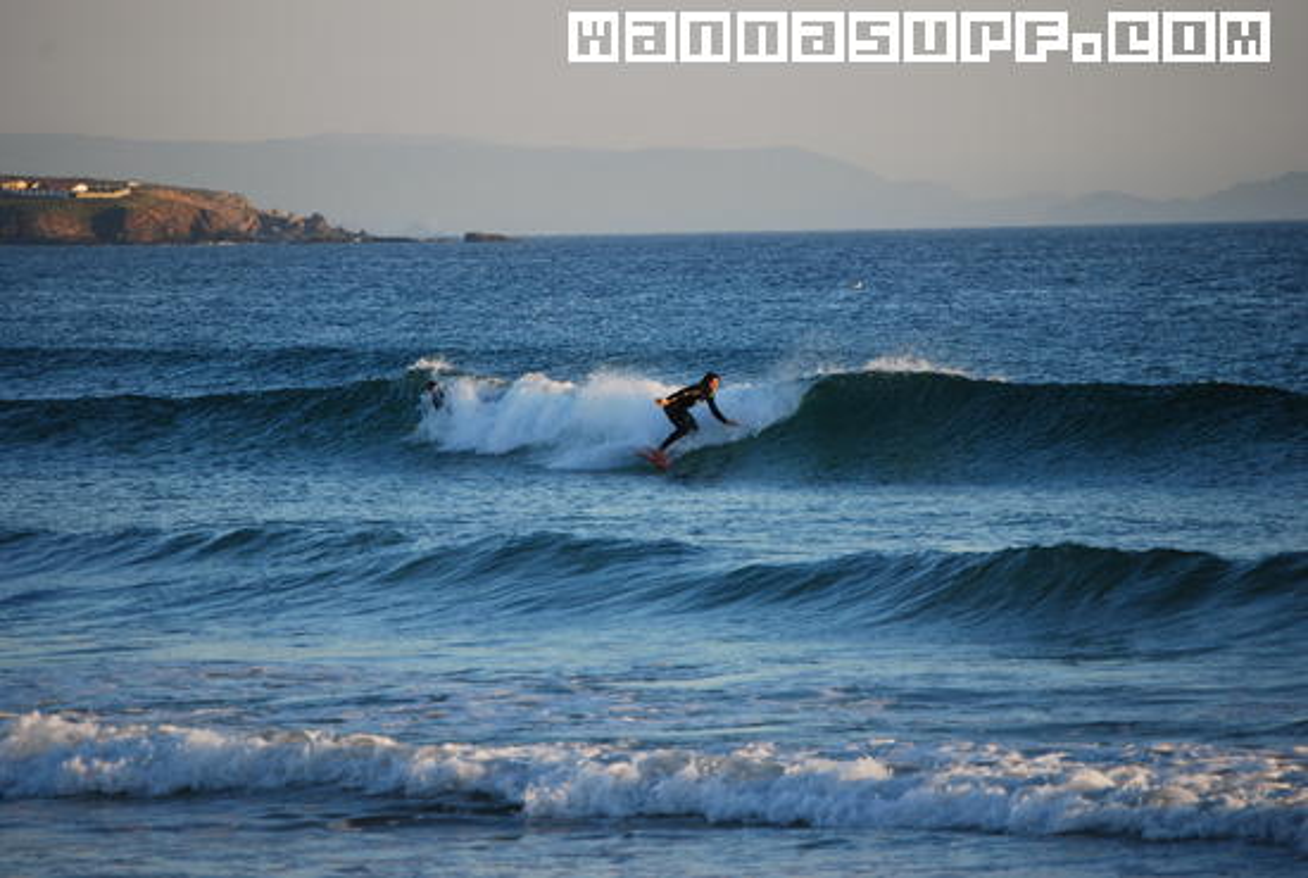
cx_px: 654
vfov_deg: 4.6
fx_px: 10921
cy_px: 439
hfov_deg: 6.9
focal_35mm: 300
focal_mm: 200
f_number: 5.6
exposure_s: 1/500
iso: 400
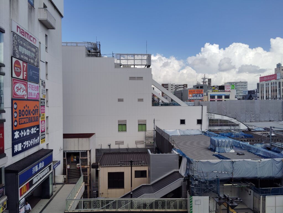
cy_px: 106
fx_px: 229
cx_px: 142
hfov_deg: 63.4
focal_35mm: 28
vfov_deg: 49.9
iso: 50
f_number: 1.8
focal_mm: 4.22
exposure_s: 1/1105
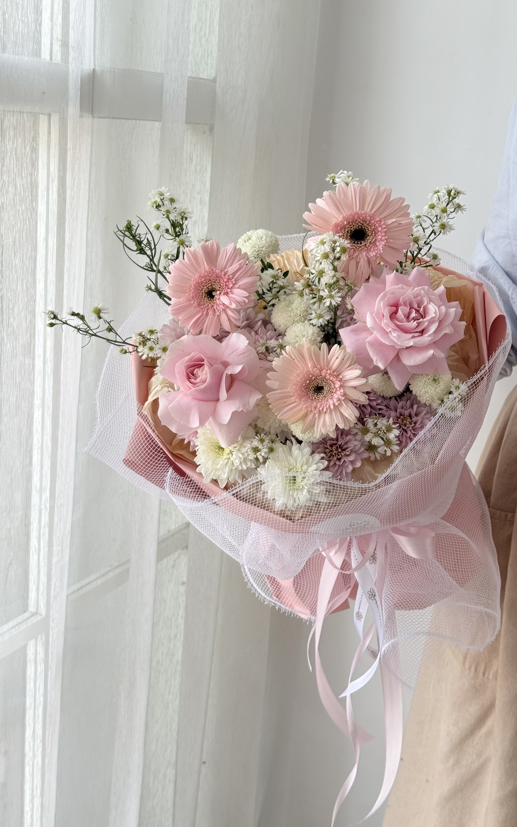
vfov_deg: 39.6
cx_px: 284
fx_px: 1150
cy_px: 413
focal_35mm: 51
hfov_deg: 25.3
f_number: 1.78
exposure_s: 1/82
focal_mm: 6.76
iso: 100
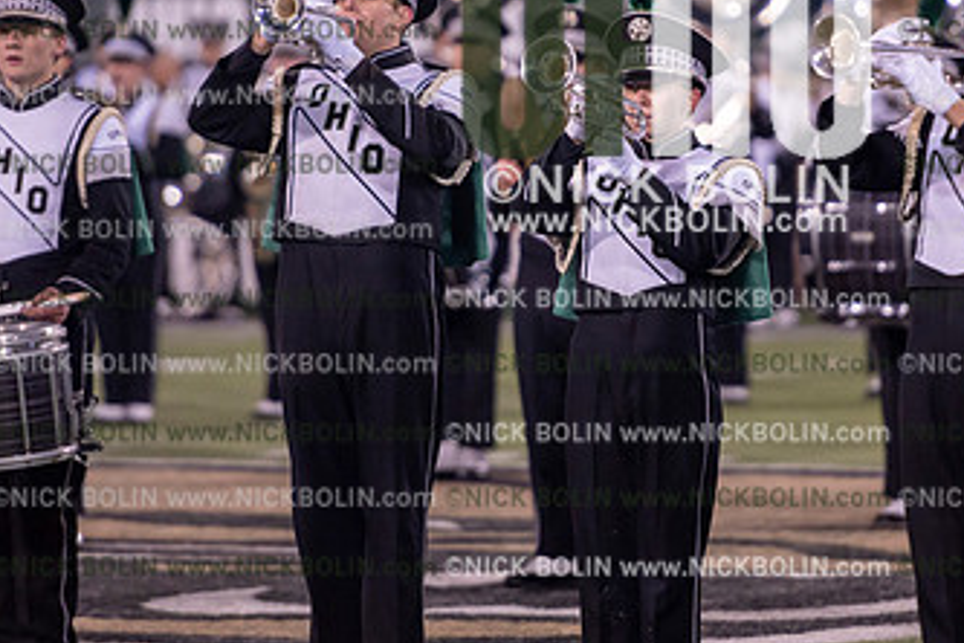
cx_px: 666
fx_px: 9318
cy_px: 97
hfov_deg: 5.9
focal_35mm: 348
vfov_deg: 3.9
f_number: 2.8
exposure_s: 1/1250
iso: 2500
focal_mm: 200
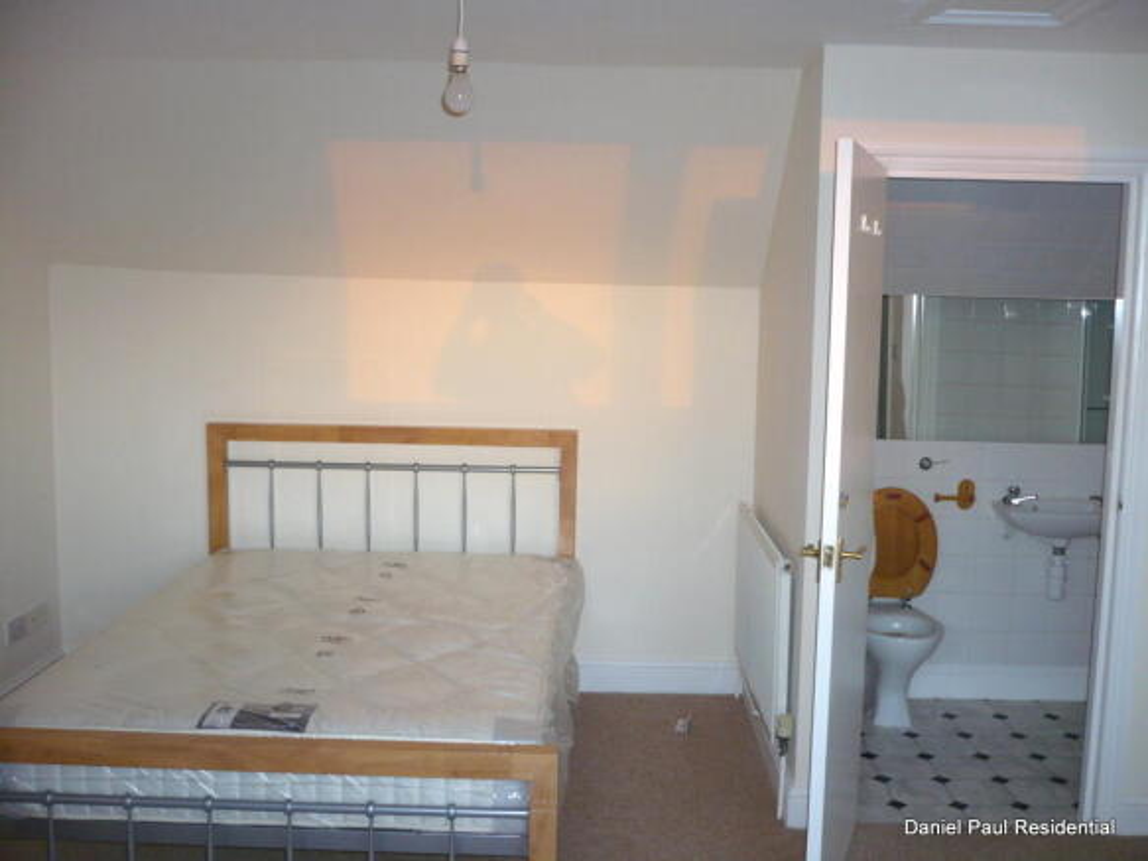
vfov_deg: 40.7
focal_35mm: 35
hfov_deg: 52.6
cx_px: 574
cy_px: 430
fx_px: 1160
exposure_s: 1/30
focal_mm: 5.8
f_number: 2.8
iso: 160
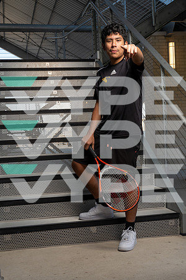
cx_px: 93
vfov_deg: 38.2
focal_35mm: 52
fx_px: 403
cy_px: 140
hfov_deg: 26.0
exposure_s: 1/250
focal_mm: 52
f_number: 8
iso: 250
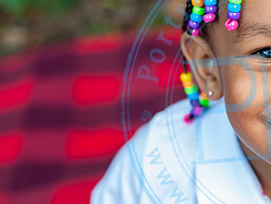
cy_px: 106
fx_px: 877
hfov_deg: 17.1
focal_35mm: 112
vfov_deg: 13.2
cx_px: 278
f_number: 2.8
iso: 200
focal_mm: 50
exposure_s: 1/125
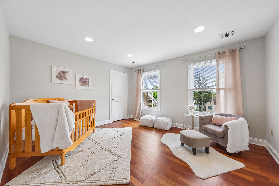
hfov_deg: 112.6
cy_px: 93
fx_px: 93
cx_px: 140
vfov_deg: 90.0
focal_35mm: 12
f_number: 8
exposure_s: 1/15
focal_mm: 8.3
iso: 250
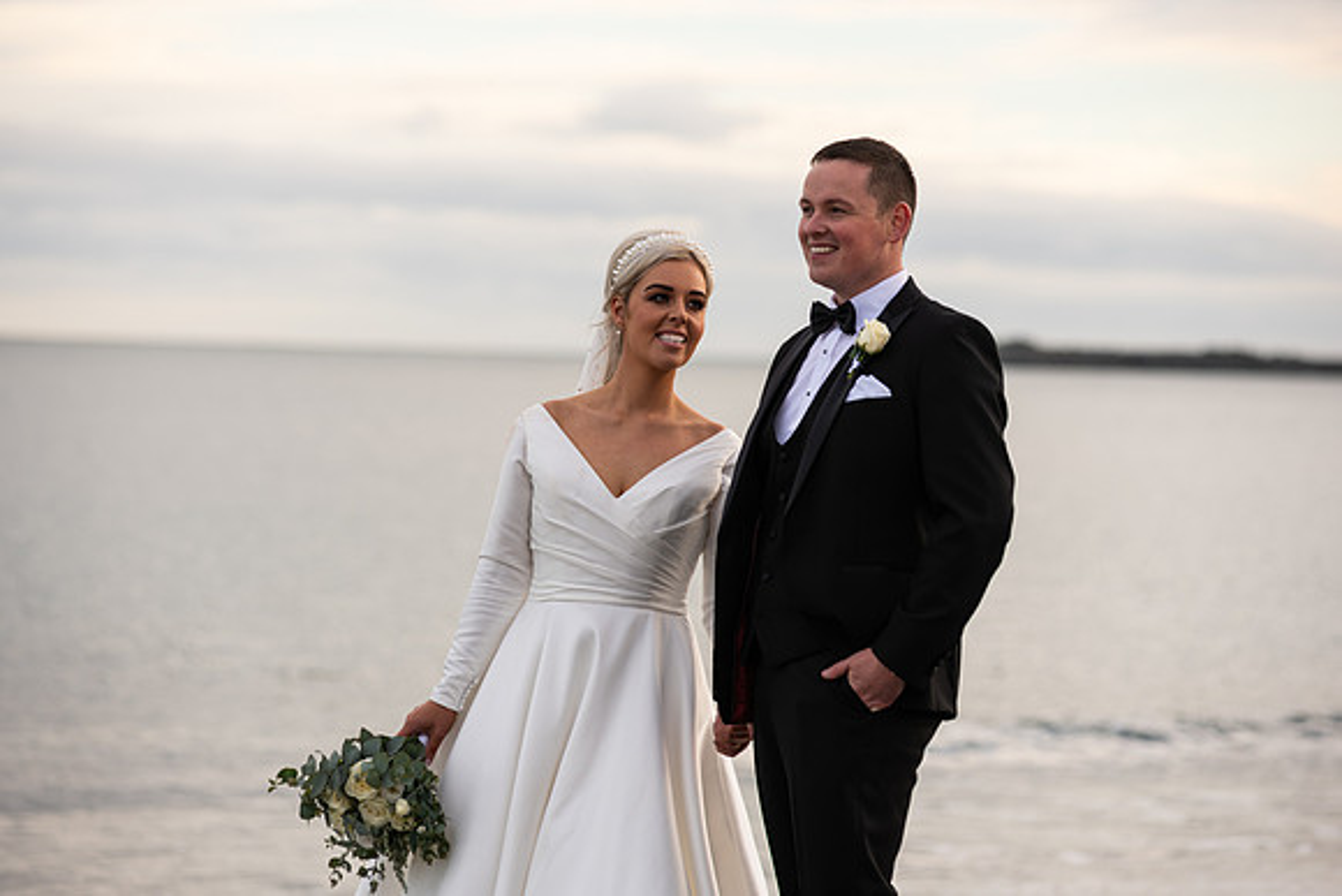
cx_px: 671
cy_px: 448
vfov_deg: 9.5
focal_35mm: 145
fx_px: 5406
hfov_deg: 14.2
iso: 80
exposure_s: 1/200
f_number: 3.5
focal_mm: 145
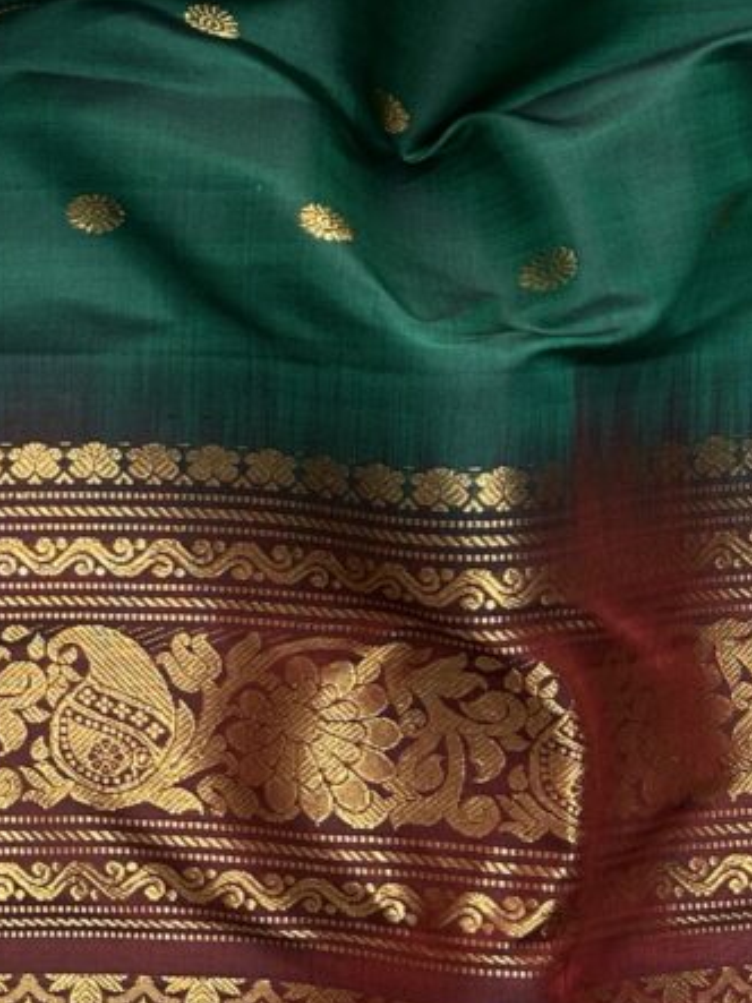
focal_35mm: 88
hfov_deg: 15.8
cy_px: 550
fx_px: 2550
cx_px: -280
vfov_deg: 22.3
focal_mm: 5.7
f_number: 1.5
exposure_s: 1/100
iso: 64
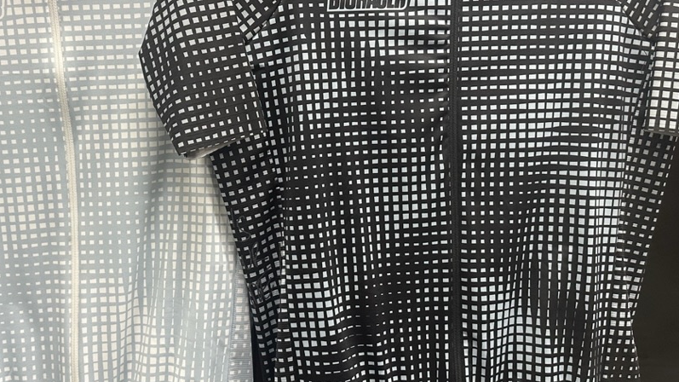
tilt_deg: -9.4
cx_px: 256
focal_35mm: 42
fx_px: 756
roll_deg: +0.2
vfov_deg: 28.3
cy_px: 174
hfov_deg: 47.9
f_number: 1.78
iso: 200
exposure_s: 1/50
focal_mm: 6.86
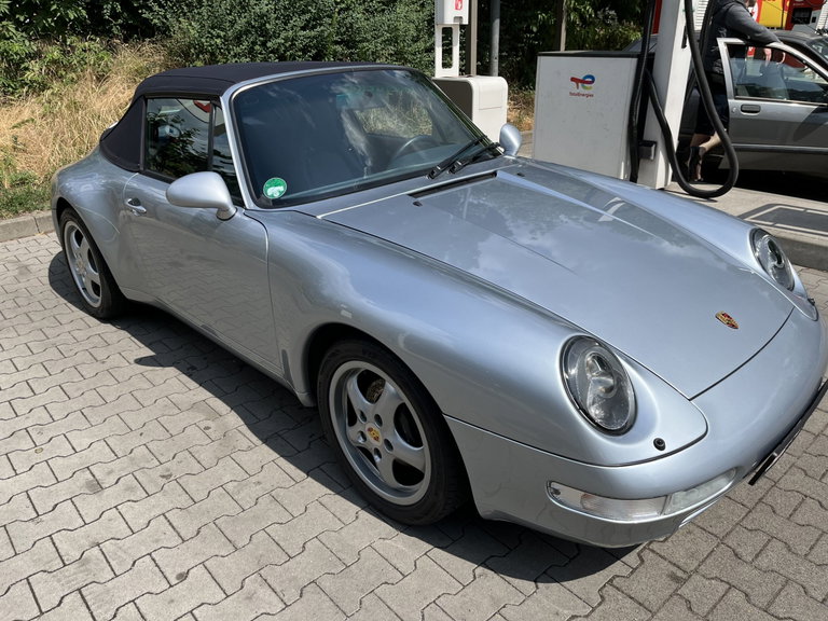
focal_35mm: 26
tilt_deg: -24.5
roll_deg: +1.6
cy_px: 310
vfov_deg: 53.1
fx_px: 622
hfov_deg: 67.3
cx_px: 414
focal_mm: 5.1
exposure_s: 1/3215
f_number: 1.6
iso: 50
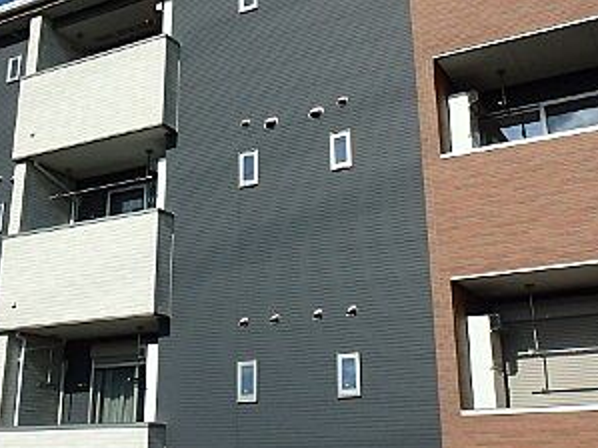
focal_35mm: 45
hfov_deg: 42.1
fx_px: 777
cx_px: 292
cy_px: 190
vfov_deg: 32.1
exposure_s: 1/800
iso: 125
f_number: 6
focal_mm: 3.7
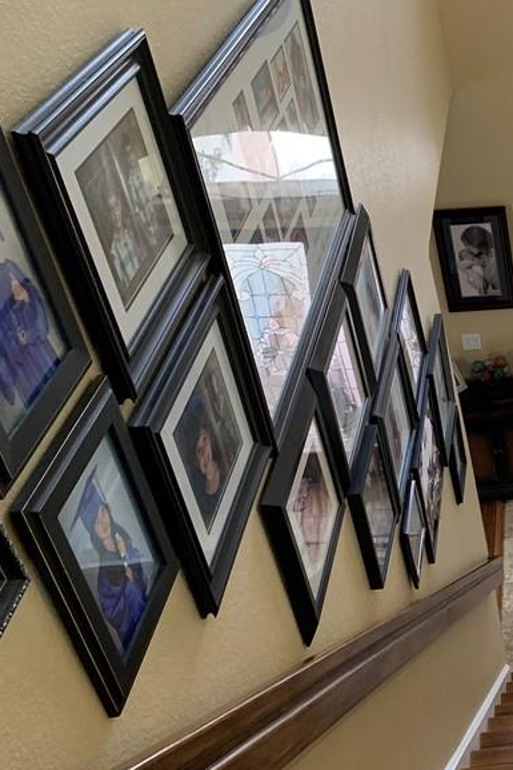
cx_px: 653
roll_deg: +2.7
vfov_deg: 40.9
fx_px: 1025
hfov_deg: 24.7
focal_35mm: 48
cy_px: 460
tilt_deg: -38.4
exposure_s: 1/60
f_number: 1.8
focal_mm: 4.25
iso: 200
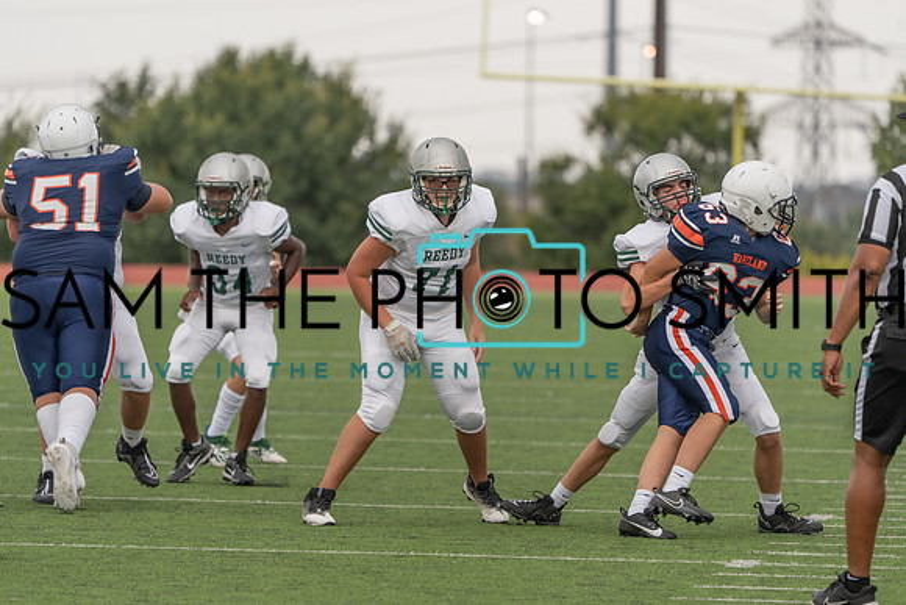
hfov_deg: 6.7
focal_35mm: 306
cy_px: 302
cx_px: 453
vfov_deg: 4.5
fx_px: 7702
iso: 800
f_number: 5.6
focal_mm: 306
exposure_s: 1/1000
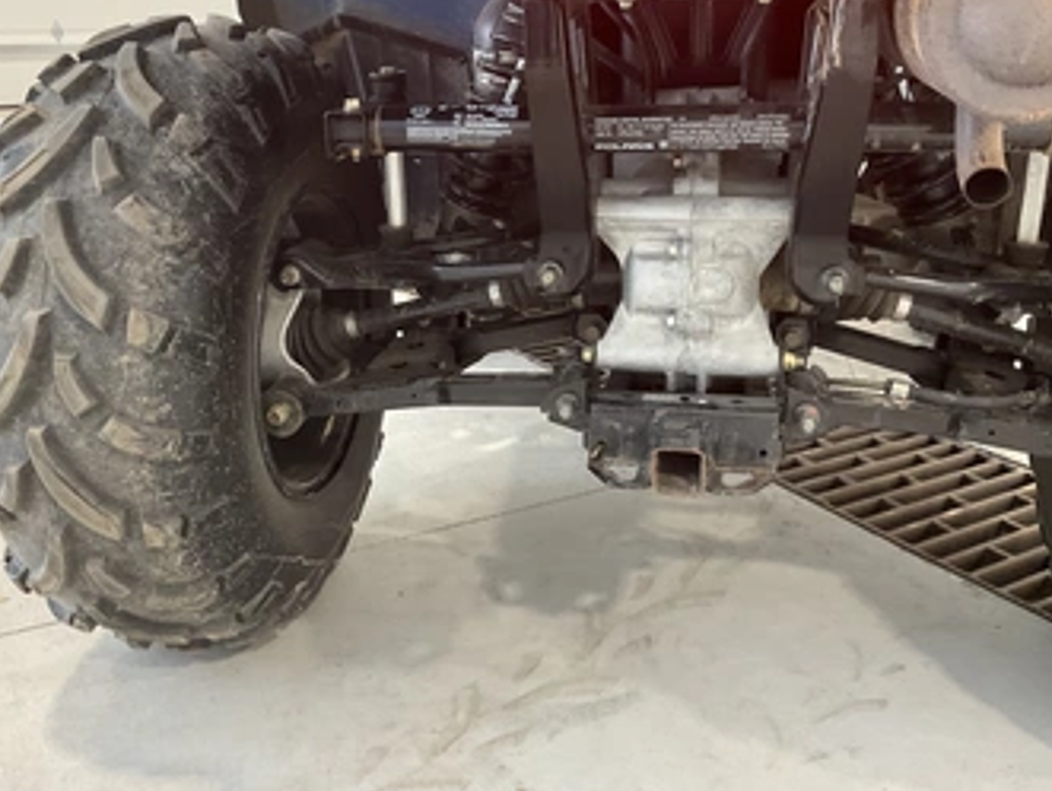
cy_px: 340
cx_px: 486
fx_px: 1065
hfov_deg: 52.5
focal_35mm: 35
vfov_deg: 40.7
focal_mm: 3
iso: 125
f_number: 1.8
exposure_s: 1/47
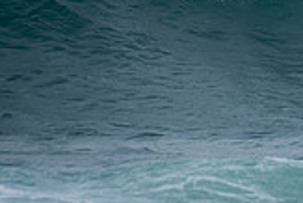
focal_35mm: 1921
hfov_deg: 1.1
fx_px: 16182
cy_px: -81
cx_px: 507
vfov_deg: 0.7
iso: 140
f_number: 5.6
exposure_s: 1/1000
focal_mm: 500
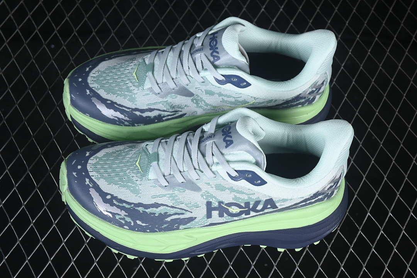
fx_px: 869
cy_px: 139
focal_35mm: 75
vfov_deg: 18.2
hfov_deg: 27.0
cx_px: 208
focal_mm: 50
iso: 160
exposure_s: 1/80
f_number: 7.1
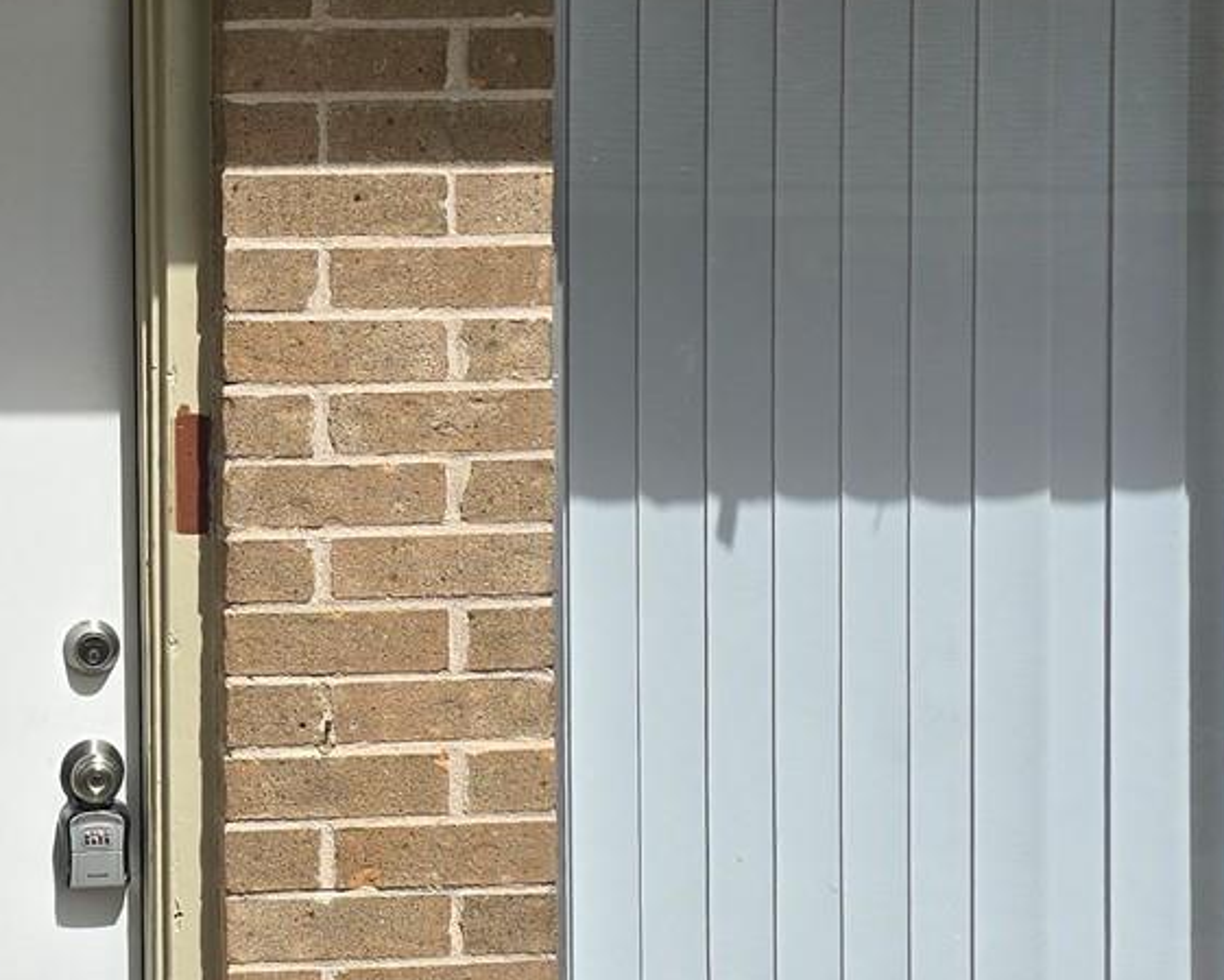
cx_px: 175
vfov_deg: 18.7
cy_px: 426
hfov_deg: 22.8
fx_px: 2971
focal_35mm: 82
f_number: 1.7
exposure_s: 1/1372
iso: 12
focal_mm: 6.3
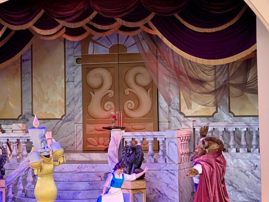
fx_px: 987
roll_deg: +0.8
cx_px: 56
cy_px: 77
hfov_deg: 15.4
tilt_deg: +3.0
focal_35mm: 127
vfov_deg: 11.7
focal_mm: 9
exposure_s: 1/62
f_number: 2.8
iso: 200
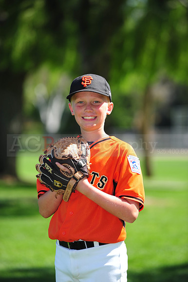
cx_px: 94
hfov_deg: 6.9
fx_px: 1568
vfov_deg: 10.3
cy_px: 141
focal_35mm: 200
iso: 200
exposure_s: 1/800
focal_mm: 200
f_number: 4.5
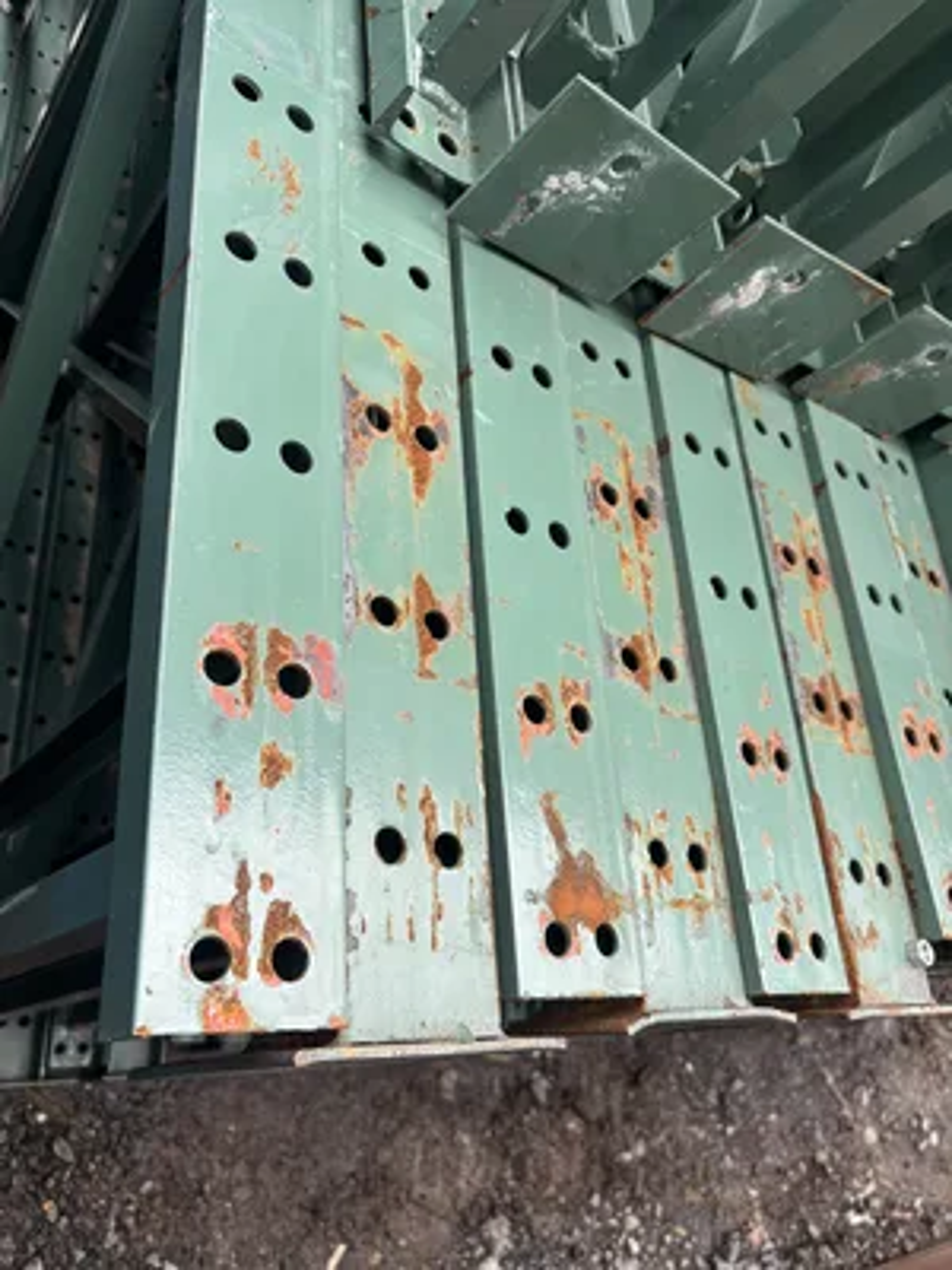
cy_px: 635
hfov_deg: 53.1
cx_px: 476
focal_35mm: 26
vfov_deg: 67.3
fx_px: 953
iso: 50
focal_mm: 5.96
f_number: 1.6
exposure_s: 1/471
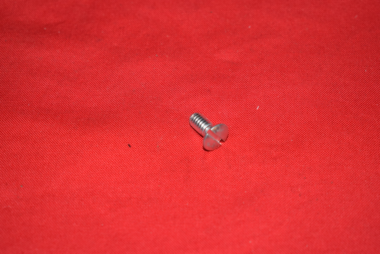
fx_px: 792
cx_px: 190
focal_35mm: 75
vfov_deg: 18.2
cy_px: 127
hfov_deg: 27.0
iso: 400
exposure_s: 1/200
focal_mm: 50
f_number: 5.6
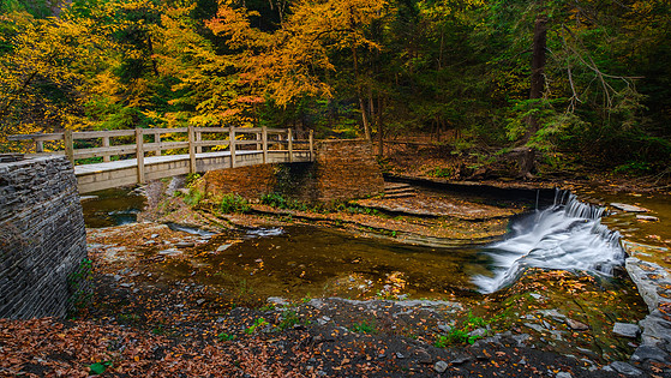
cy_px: 150
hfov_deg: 95.9
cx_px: 339
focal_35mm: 17
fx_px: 303
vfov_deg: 63.4
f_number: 8
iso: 160
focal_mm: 10
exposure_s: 1.4
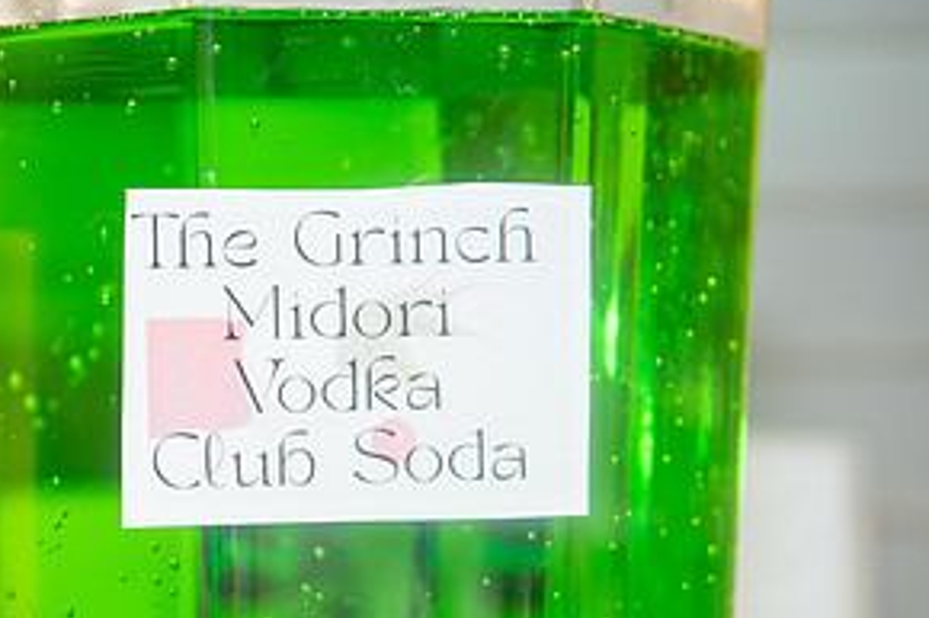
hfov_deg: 12.1
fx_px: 4384
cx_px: 202
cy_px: 469
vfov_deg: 8.1
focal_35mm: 170
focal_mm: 85
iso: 1600
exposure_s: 1/125
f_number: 4.5
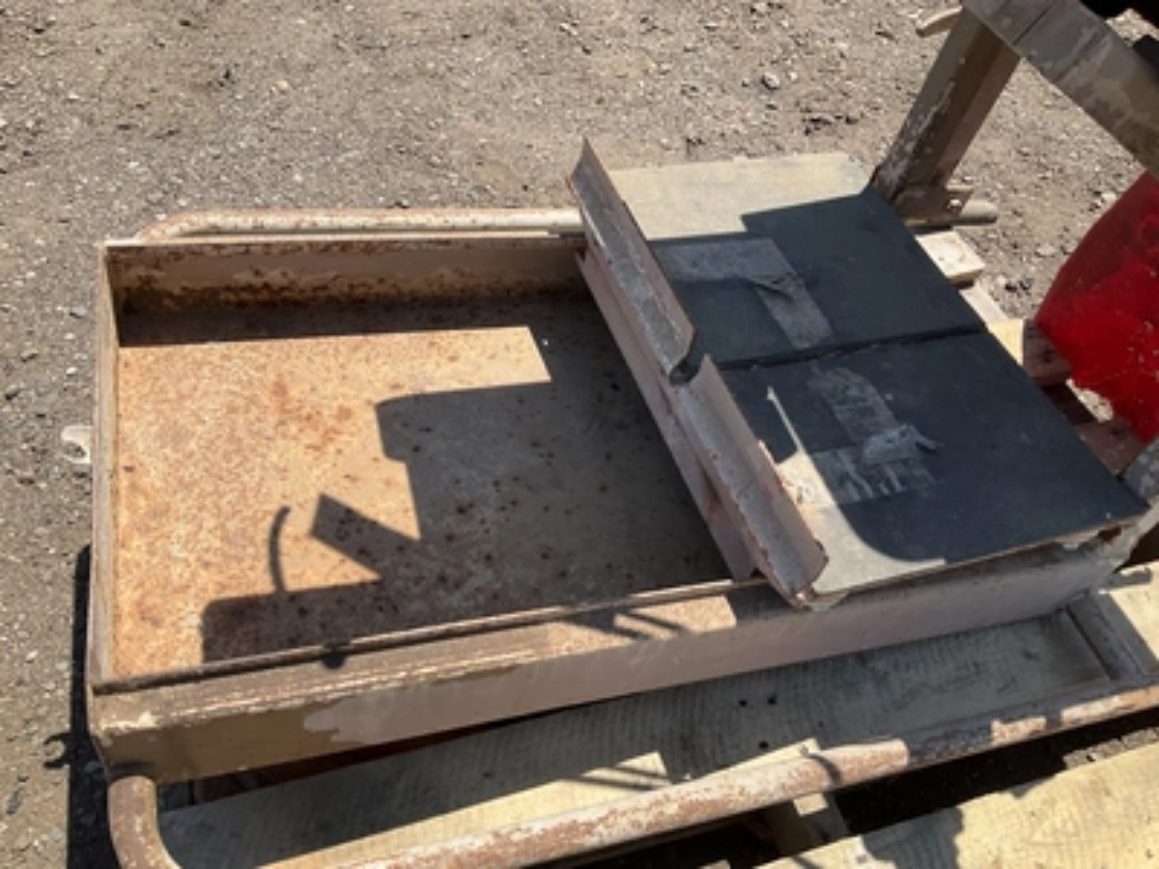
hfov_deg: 61.7
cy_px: 434
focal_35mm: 29
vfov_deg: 48.2
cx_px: 580
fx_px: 971
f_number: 1.8
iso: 25
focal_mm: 3
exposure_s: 1/1195
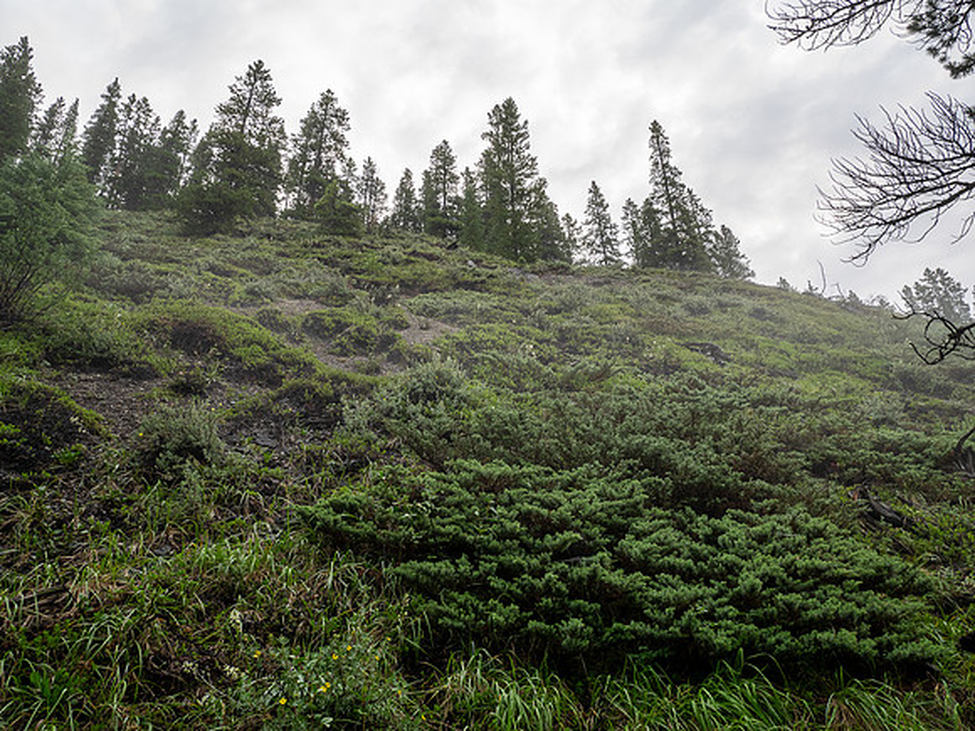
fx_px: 676
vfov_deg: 56.8
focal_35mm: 24
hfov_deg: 71.6
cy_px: 366
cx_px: 488
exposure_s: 1/100
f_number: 8
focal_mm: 12
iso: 200
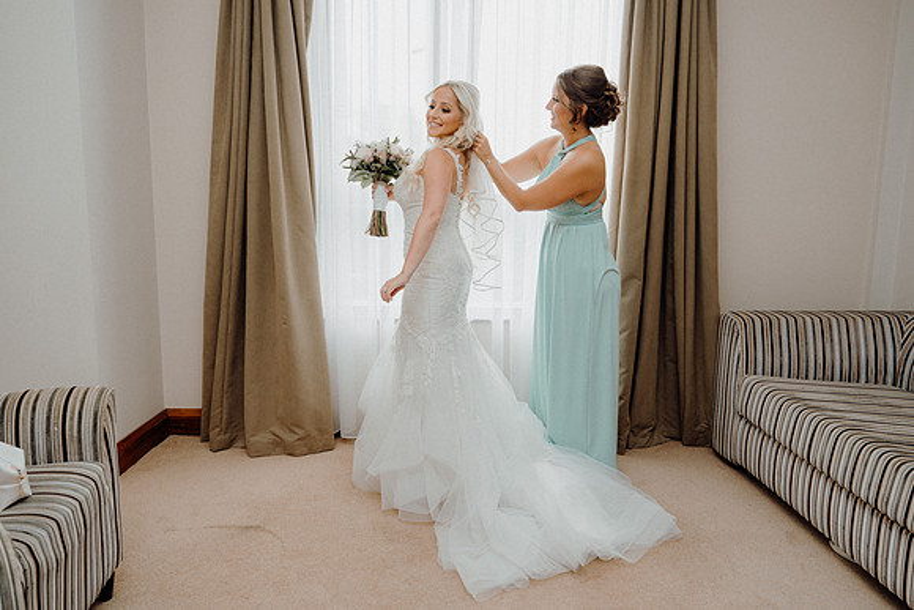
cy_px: 305
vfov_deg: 53.2
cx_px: 457
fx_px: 609
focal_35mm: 24
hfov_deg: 73.7
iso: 200
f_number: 3.5
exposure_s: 1/160
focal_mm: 24
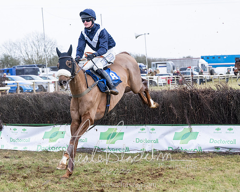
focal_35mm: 120
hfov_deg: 16.0
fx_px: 854
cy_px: 123
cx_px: 86
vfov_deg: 12.8
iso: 800
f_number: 4
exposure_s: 1/1000
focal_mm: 70
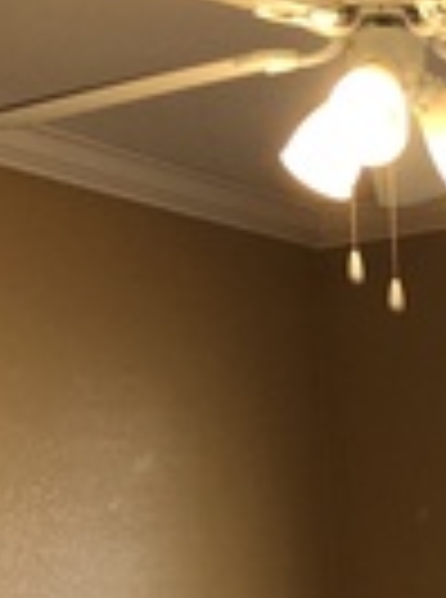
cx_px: 626
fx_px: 1813
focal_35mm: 105
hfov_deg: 13.4
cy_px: 935
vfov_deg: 16.8
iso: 25
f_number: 1.8
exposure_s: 1/40
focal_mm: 3.99
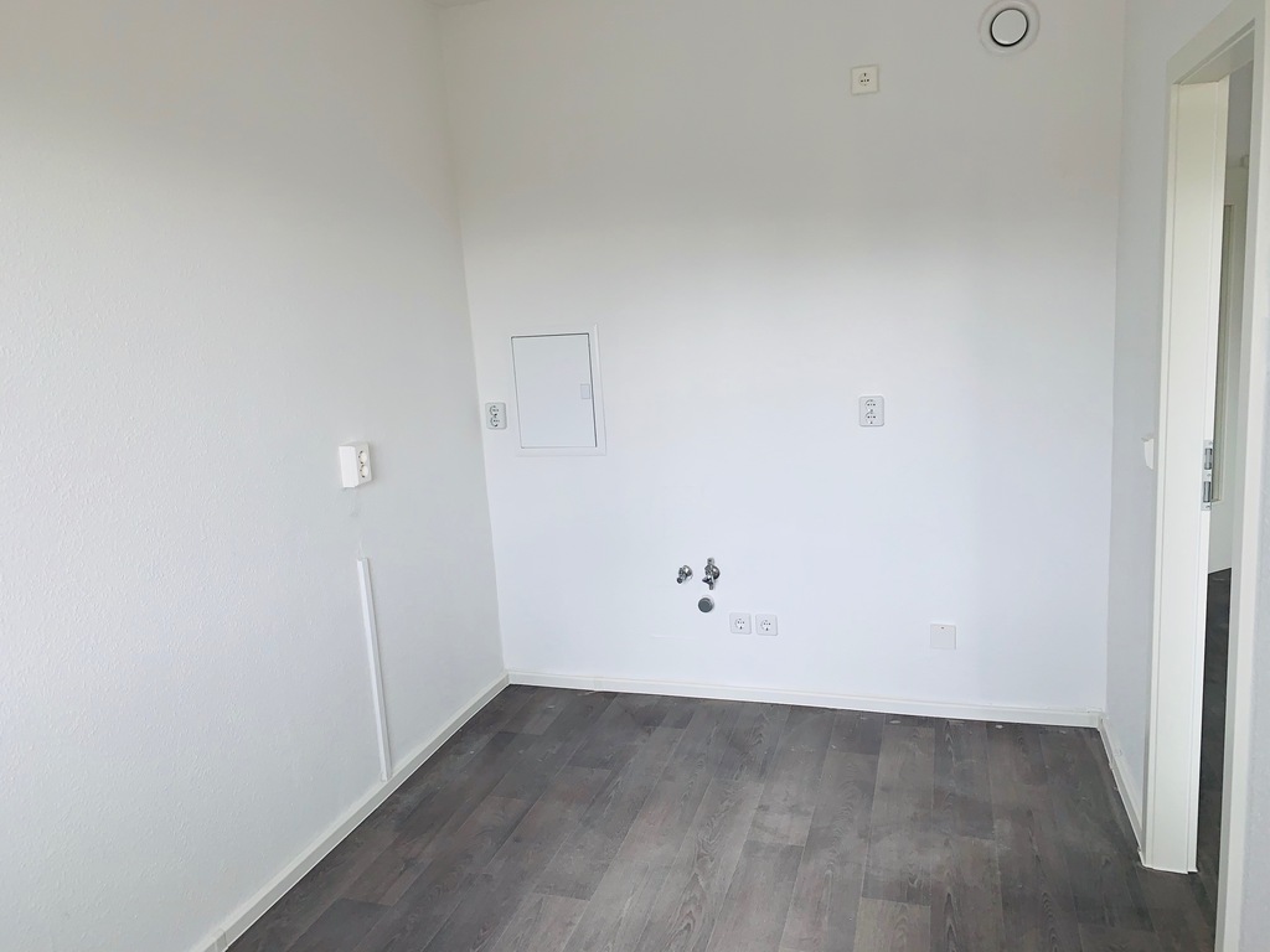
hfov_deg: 67.3
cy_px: 476
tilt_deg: -11.3
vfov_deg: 53.1
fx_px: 954
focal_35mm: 26
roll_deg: +3.8
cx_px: 635
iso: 25
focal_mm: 4.25
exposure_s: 1/24
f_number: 1.8
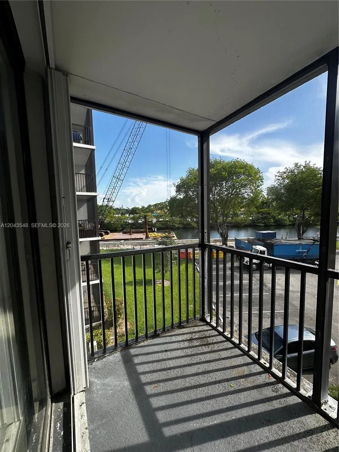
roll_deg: +0.6
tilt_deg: -4.2
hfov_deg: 85.7
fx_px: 183
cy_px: 226
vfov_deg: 102.1
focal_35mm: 14
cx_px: 170
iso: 40
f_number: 2.2
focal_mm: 2.22
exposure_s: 1/643
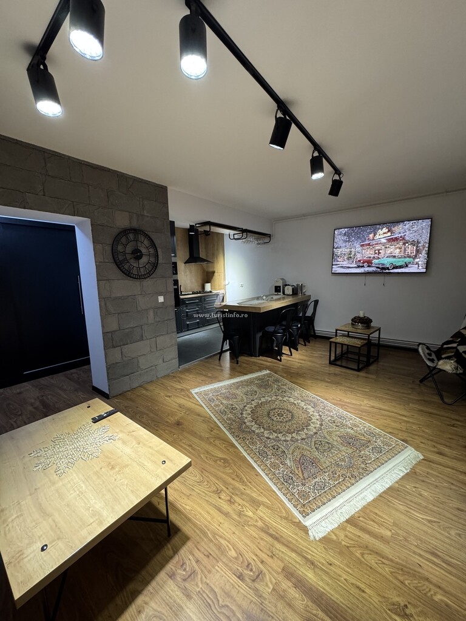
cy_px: 310
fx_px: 251
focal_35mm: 14
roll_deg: +1.7
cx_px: 233
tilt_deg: -9.1
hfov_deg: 85.7
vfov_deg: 102.1
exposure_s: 1/60
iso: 250
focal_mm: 2.22
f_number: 2.2
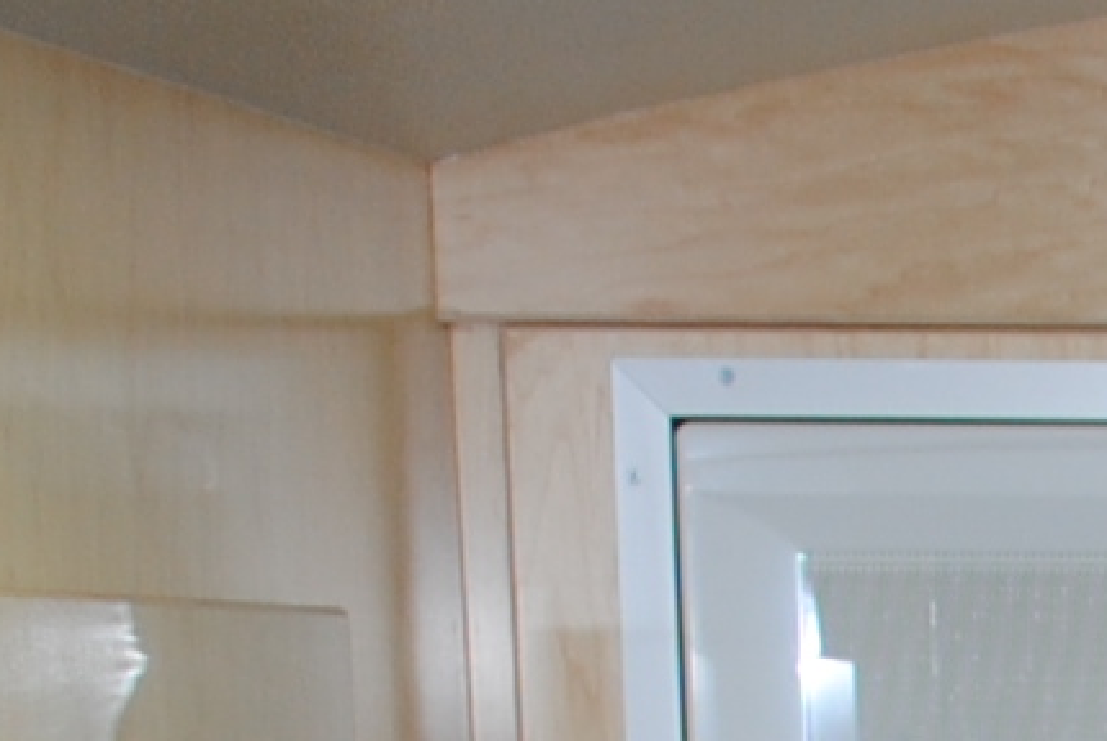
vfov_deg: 6.9
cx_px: 2556
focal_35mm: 182
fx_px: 5604
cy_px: 2089
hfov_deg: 10.0
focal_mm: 18
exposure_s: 1/60
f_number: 3.5
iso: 200
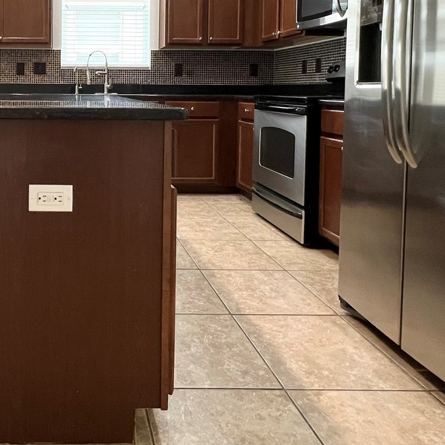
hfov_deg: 52.4
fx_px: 407
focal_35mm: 28
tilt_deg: -2.0
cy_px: 103
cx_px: 70
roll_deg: -0.8
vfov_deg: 54.2
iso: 250
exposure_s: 1/60
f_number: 1.8
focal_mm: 1.57
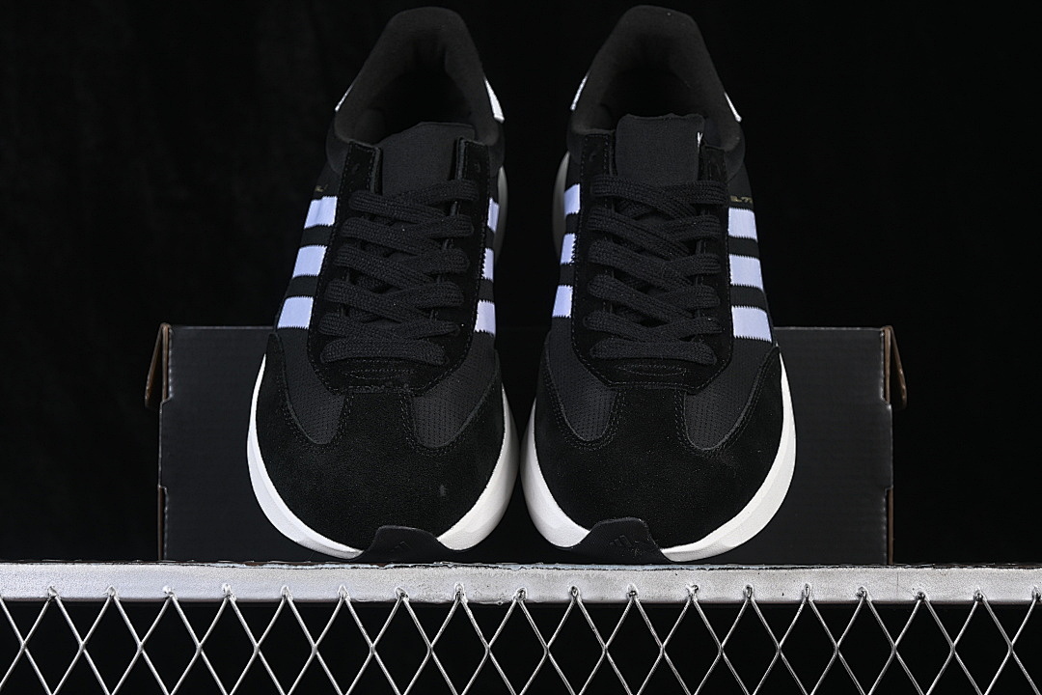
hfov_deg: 27.0
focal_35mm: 75
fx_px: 2171
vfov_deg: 18.2
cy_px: 348
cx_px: 521
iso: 160
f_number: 6.3
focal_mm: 50
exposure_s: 1/60
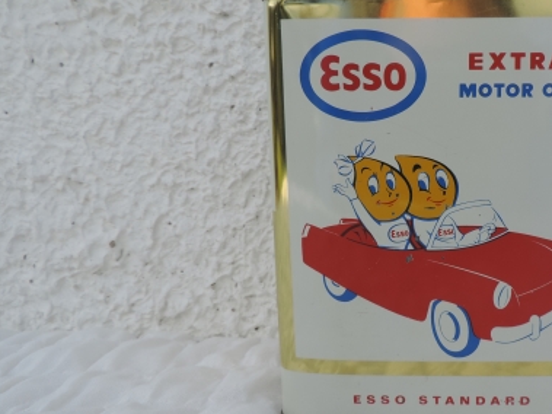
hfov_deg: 47.1
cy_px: 203
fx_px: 606
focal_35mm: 38
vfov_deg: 37.7
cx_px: 418
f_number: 3
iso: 80
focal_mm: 4.3
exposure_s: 1/640
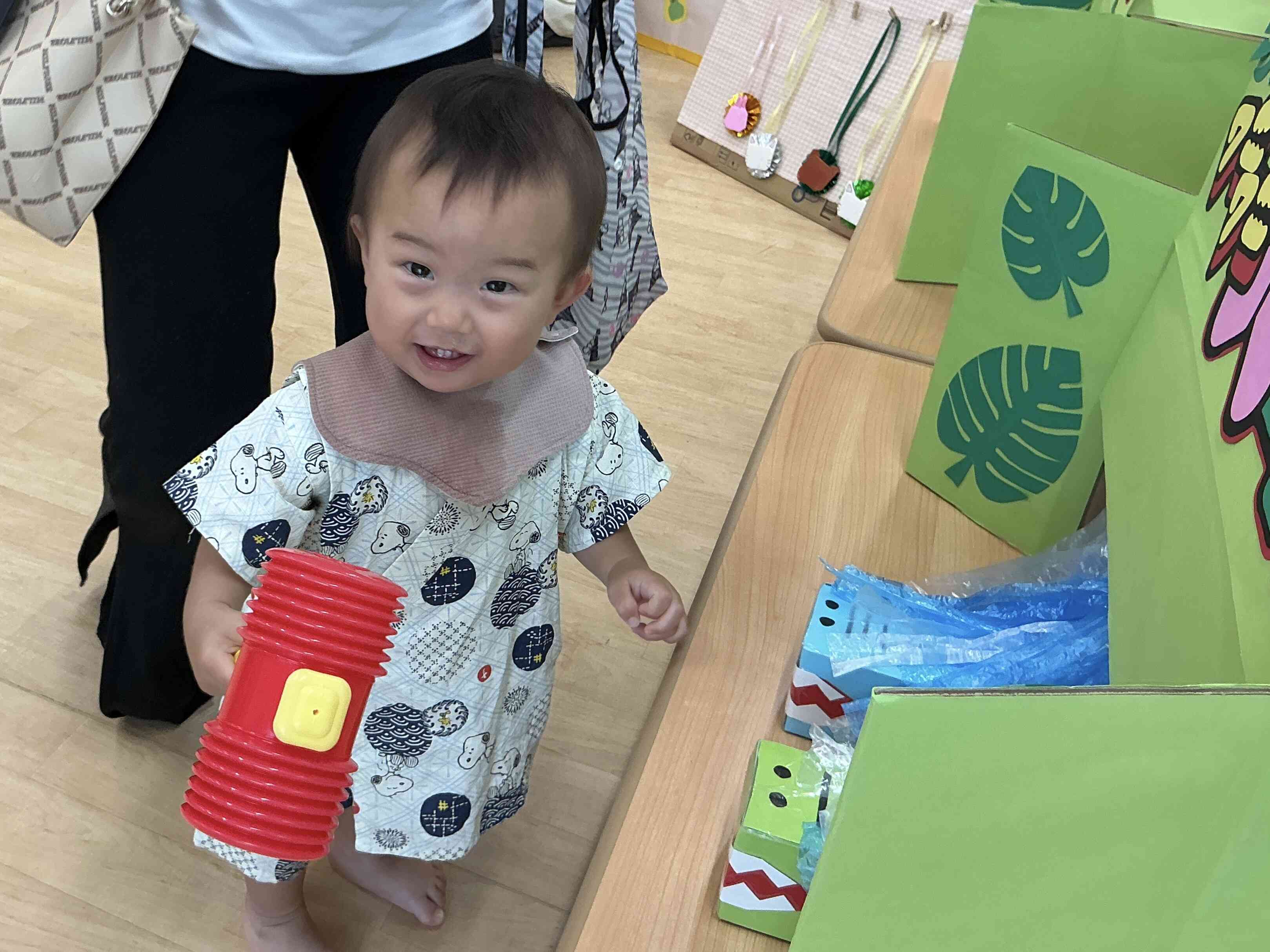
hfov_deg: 61.7
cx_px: 635
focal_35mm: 29
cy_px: 476
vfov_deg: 48.2
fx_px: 1064
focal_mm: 3
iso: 40
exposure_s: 1/120
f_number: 1.8
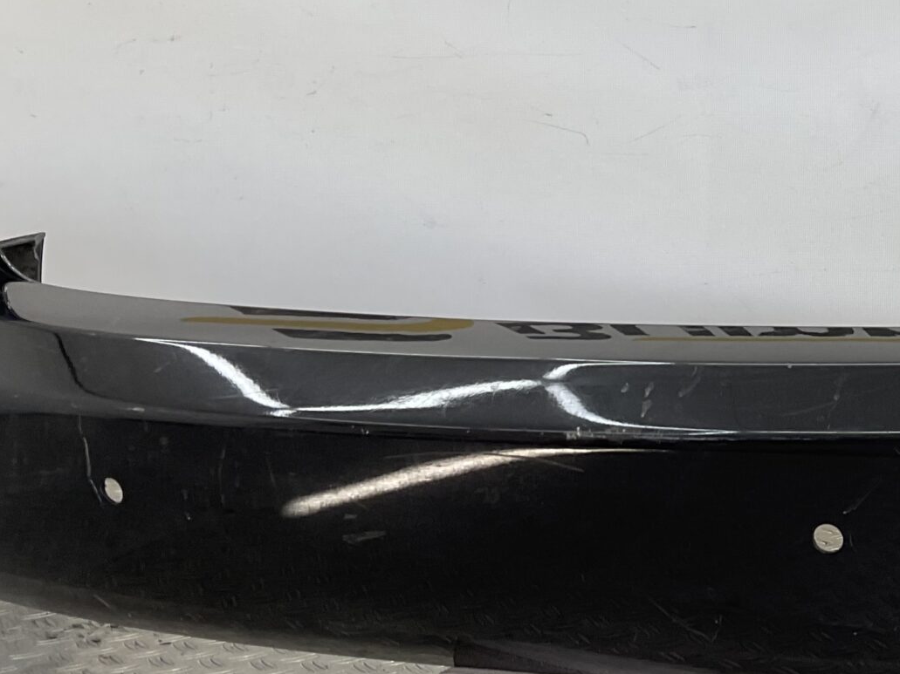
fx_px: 1872
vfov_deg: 20.4
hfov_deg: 25.5
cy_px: 278
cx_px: 935
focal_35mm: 72
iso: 16
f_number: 1.8
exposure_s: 1/149
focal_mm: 3
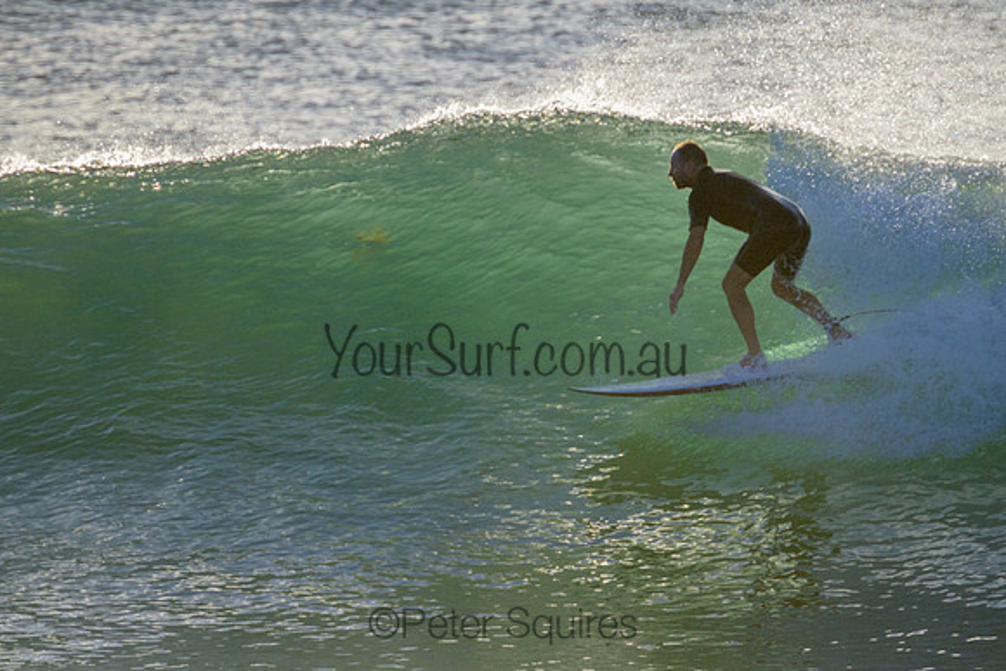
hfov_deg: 1.9
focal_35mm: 1094
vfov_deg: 1.3
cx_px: 678
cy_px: 316
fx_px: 30570
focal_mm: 800
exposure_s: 1/2000
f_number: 11
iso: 560
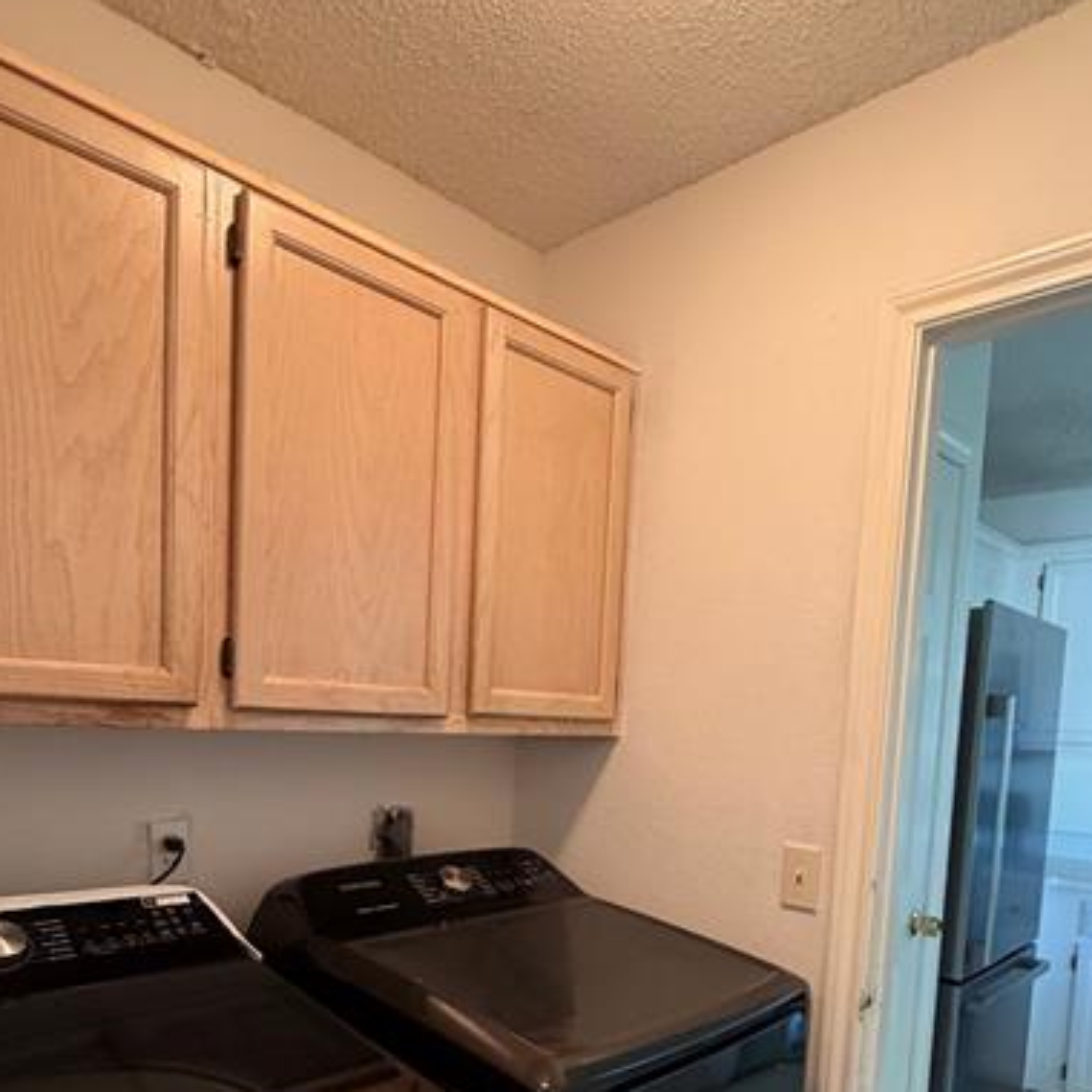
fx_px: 892
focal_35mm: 25
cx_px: 491
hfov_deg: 62.8
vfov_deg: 60.0
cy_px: 802
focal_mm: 2.22
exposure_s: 1/60
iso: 400
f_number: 2.2
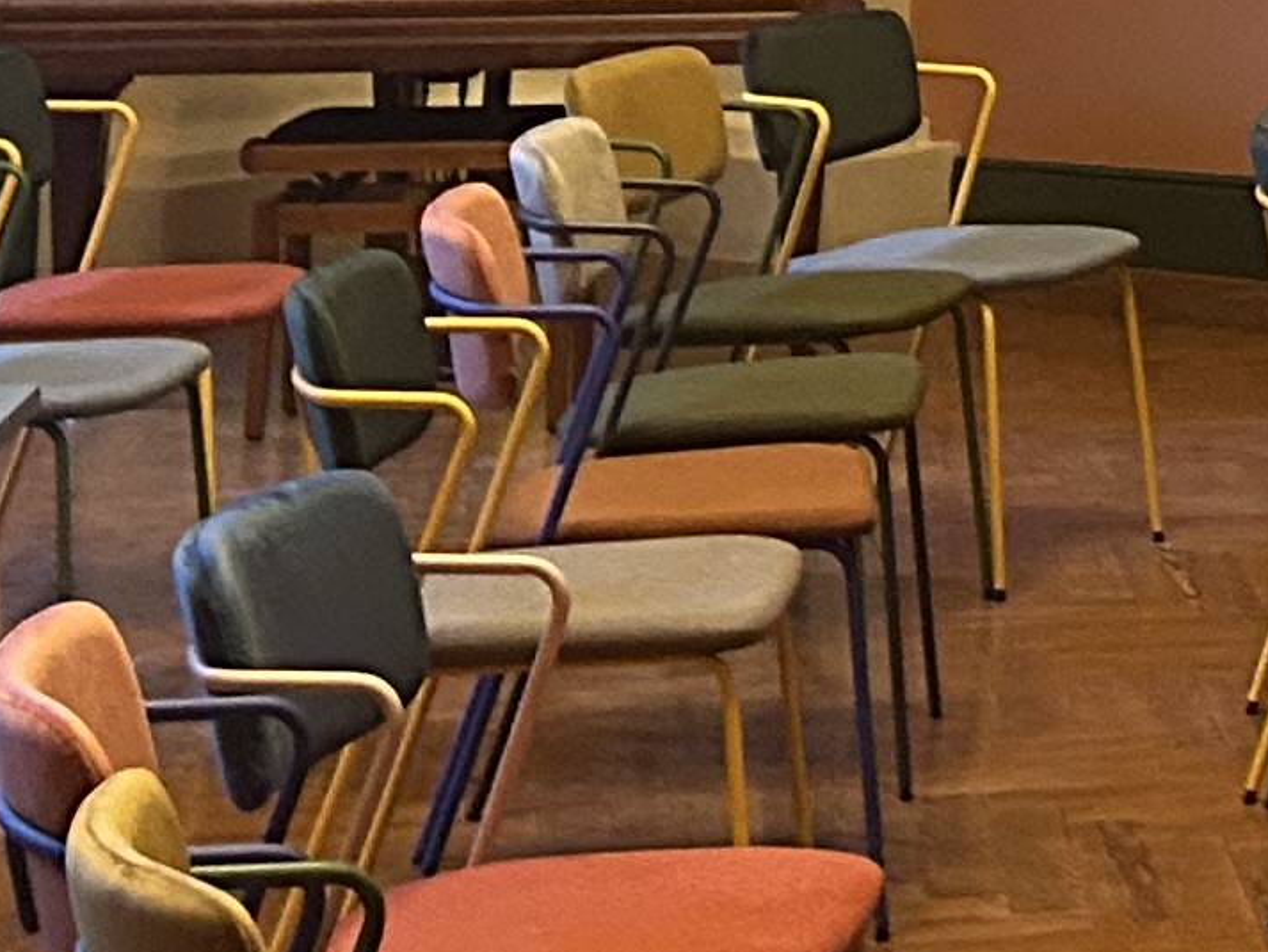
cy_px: -1285
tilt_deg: +7.6
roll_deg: -0.3
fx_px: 5386
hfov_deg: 12.6
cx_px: 1986
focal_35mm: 147
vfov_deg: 9.1
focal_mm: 5.7
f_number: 1.5
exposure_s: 1/50
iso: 400
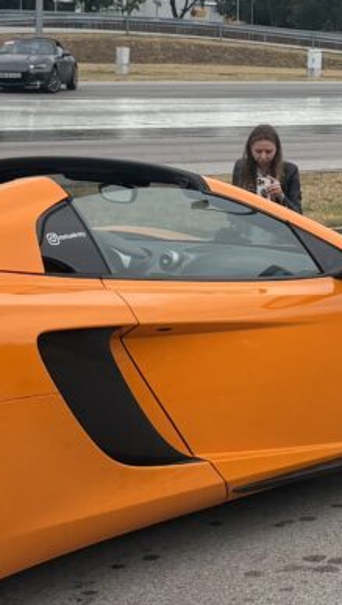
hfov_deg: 10.6
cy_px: 133
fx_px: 1801
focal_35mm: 112
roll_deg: -1.4
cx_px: 425
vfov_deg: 18.9
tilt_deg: -3.6
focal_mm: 5.96
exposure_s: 1/1311
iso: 50
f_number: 1.6
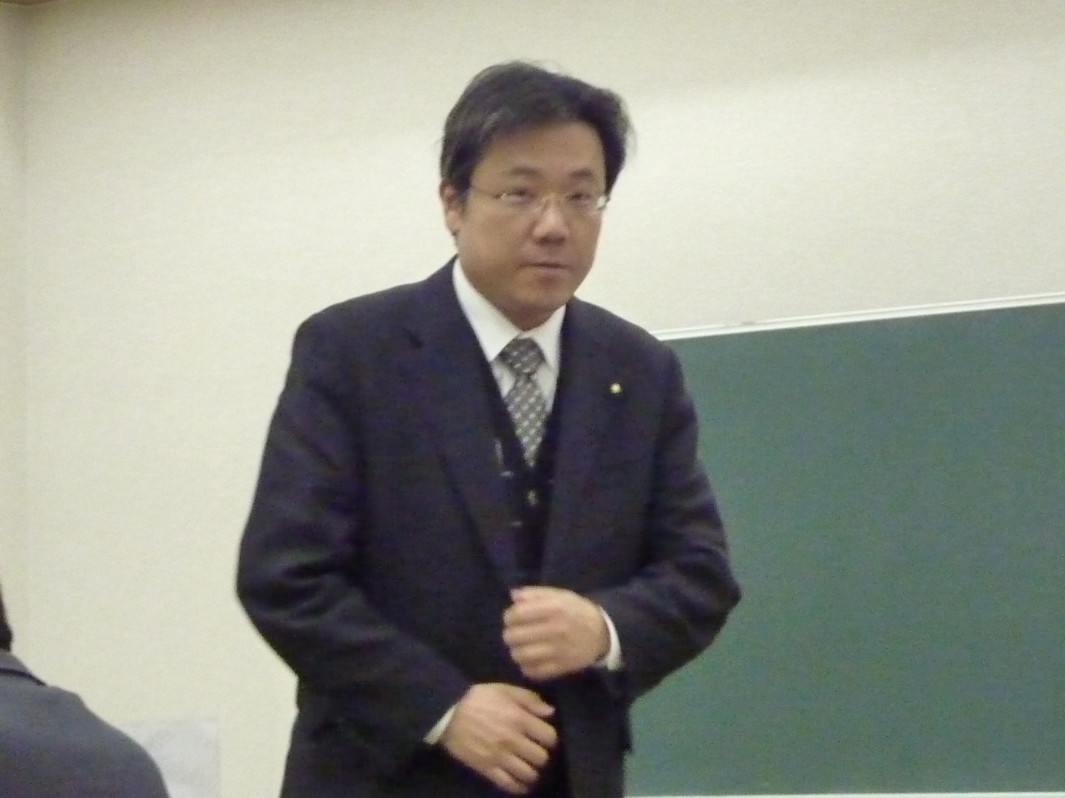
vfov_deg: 10.6
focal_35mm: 140
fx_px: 4307
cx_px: 532
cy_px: 399
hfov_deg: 14.1
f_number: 4.2
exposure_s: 1/50
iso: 1250
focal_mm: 12.8
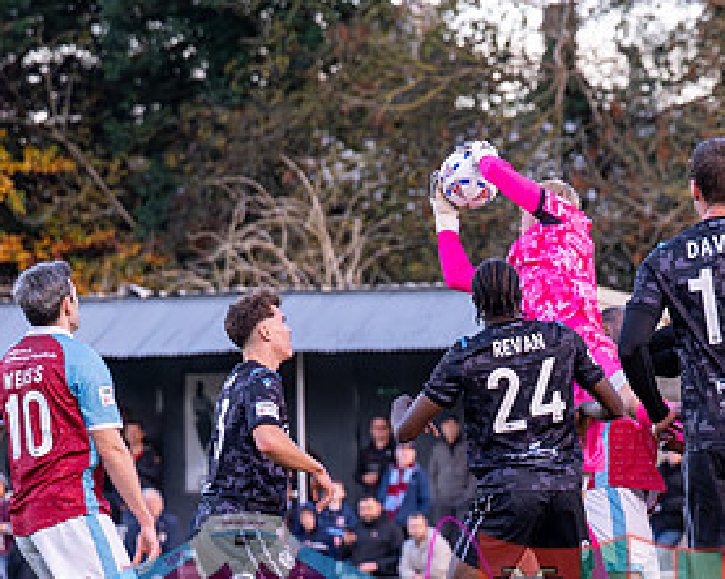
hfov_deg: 6.0
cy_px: 535
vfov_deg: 4.8
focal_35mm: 322
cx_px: 521
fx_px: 6904
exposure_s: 1/1250
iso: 1600
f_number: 4
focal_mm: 120
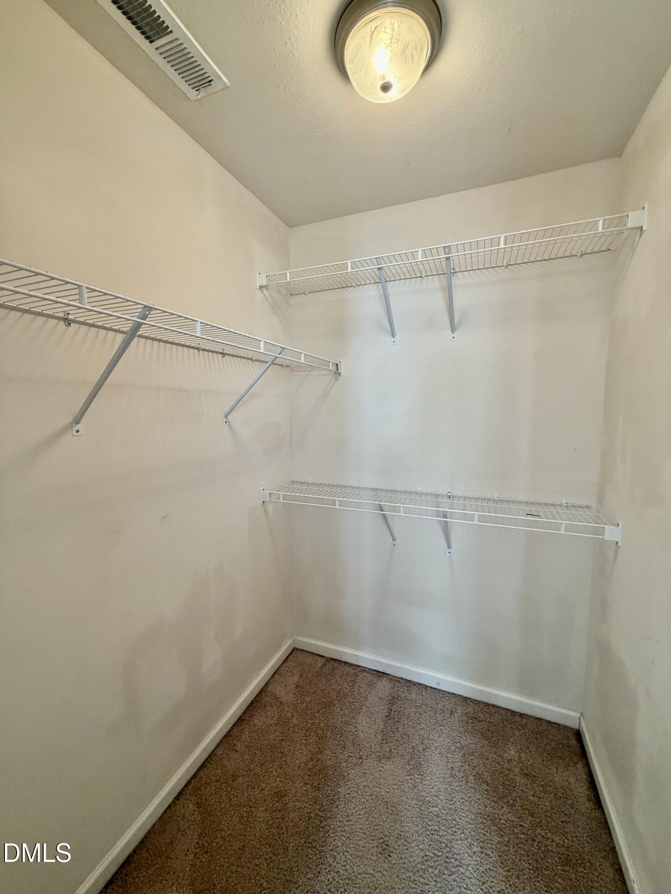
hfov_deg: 85.7
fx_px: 362
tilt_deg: -6.1
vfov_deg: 102.1
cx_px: 336
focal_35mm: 14
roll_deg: -0.2
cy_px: 447
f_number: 2.2
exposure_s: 1/120
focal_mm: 2.22
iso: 320
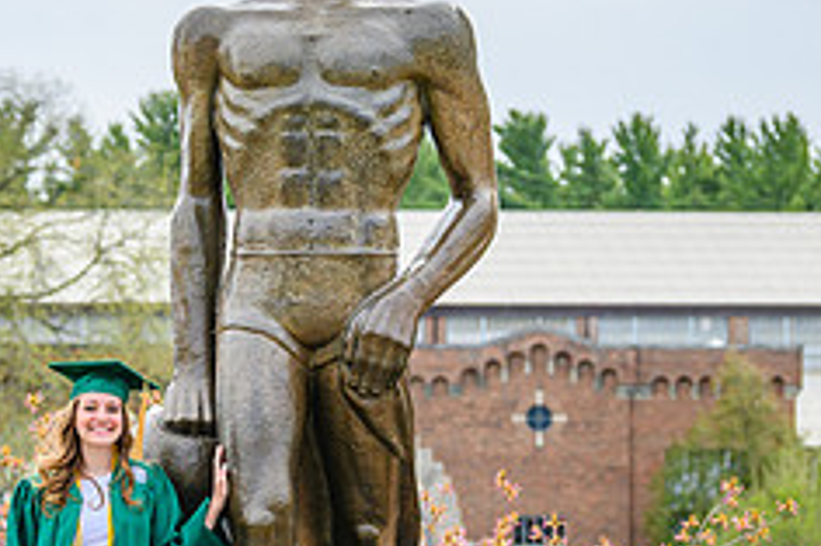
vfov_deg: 6.8
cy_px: 433
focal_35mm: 202
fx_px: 4603
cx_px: 254
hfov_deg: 10.2
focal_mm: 82
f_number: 4
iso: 400
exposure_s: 1/1600
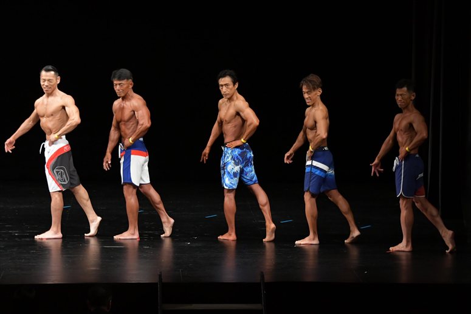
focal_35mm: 183
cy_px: 157
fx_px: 2393
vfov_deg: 7.5
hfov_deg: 11.2
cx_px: 236
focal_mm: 122
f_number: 5.6
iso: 3200
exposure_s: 1/400
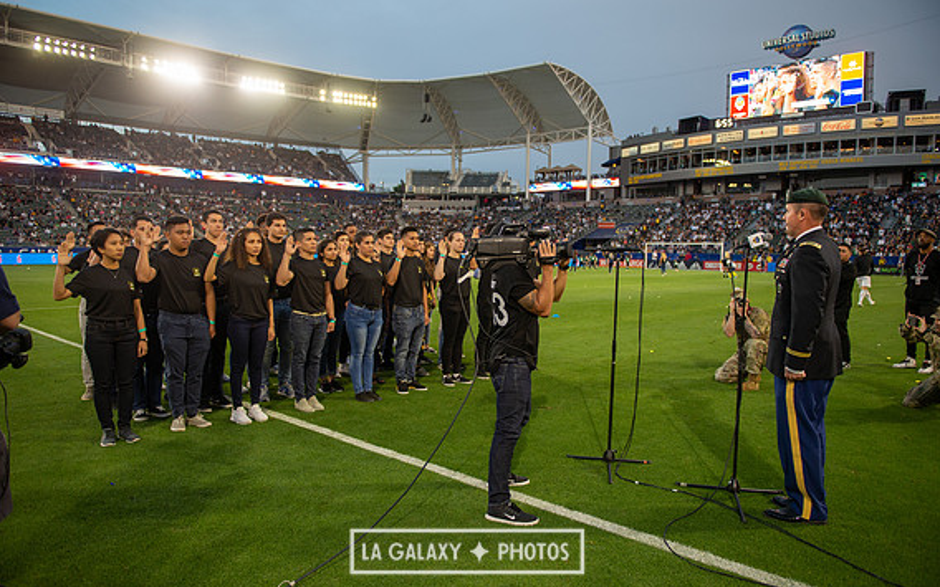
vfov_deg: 49.3
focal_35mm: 25
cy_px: 303
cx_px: 467
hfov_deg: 72.5
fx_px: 640
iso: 400
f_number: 2.8
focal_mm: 24
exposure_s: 1/500
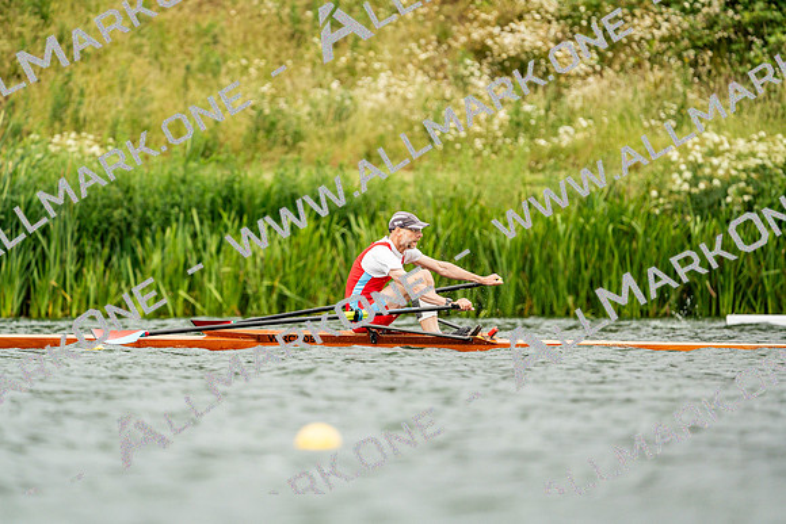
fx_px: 13102
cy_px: 262
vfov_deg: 2.3
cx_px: 393
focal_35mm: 600
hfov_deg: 3.4
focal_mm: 600
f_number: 6.3
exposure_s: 1/2000
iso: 800
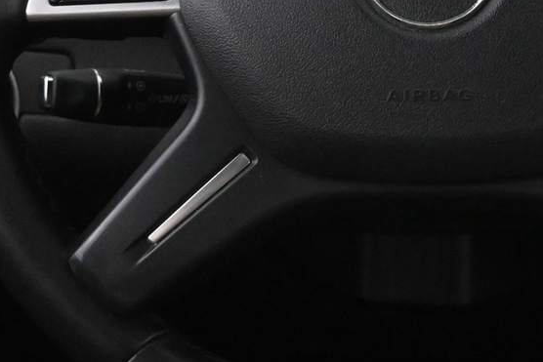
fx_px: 1516
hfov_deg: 20.1
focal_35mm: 100
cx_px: 429
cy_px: -28
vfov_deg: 13.4
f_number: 4.2
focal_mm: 23
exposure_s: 1/40
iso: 7200
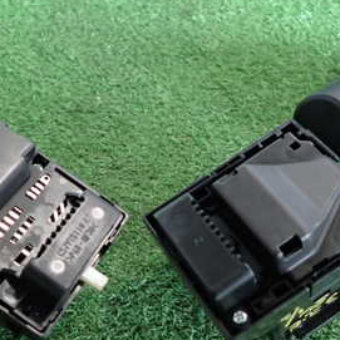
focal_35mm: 49
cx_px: 125
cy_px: 187
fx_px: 545
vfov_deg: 34.6
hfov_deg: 34.5
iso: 320
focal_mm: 4.5
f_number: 2
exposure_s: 1/30
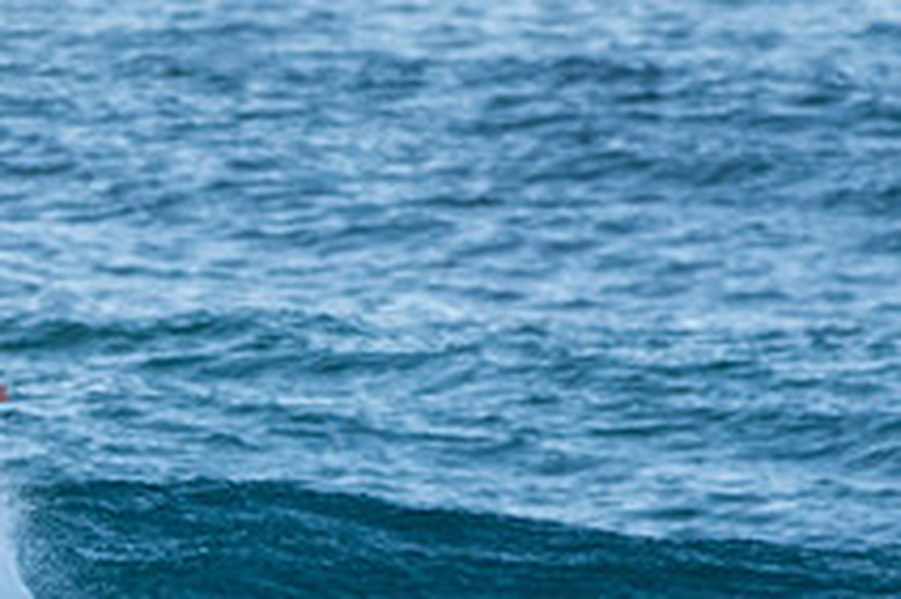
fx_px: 51391
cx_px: 98
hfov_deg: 1.0
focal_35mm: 2055
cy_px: 712
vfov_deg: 0.7
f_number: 5.6
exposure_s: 1/1600
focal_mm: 500
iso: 1800
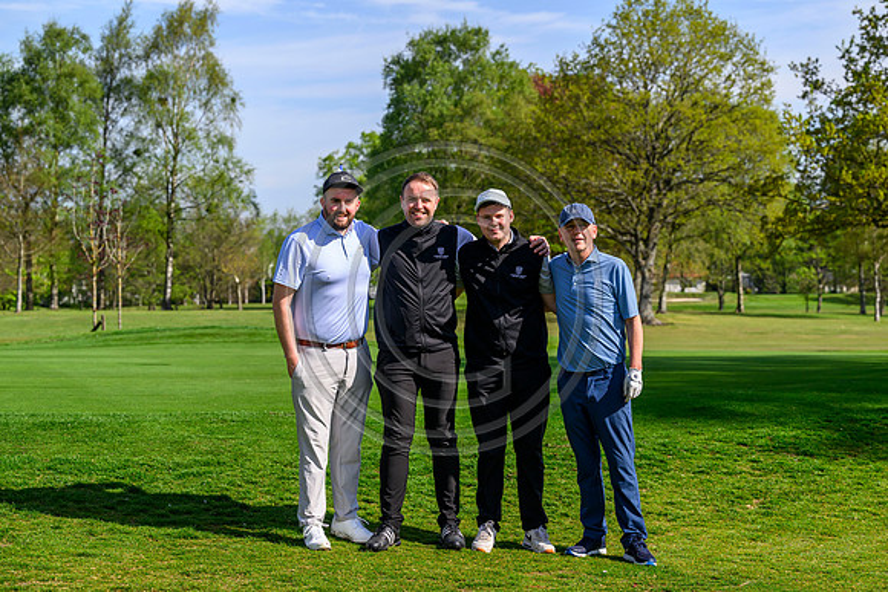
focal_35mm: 78
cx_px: 444
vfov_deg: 17.5
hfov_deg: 26.0
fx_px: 1924
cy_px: 296
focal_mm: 78
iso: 500
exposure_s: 1/2500
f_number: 5
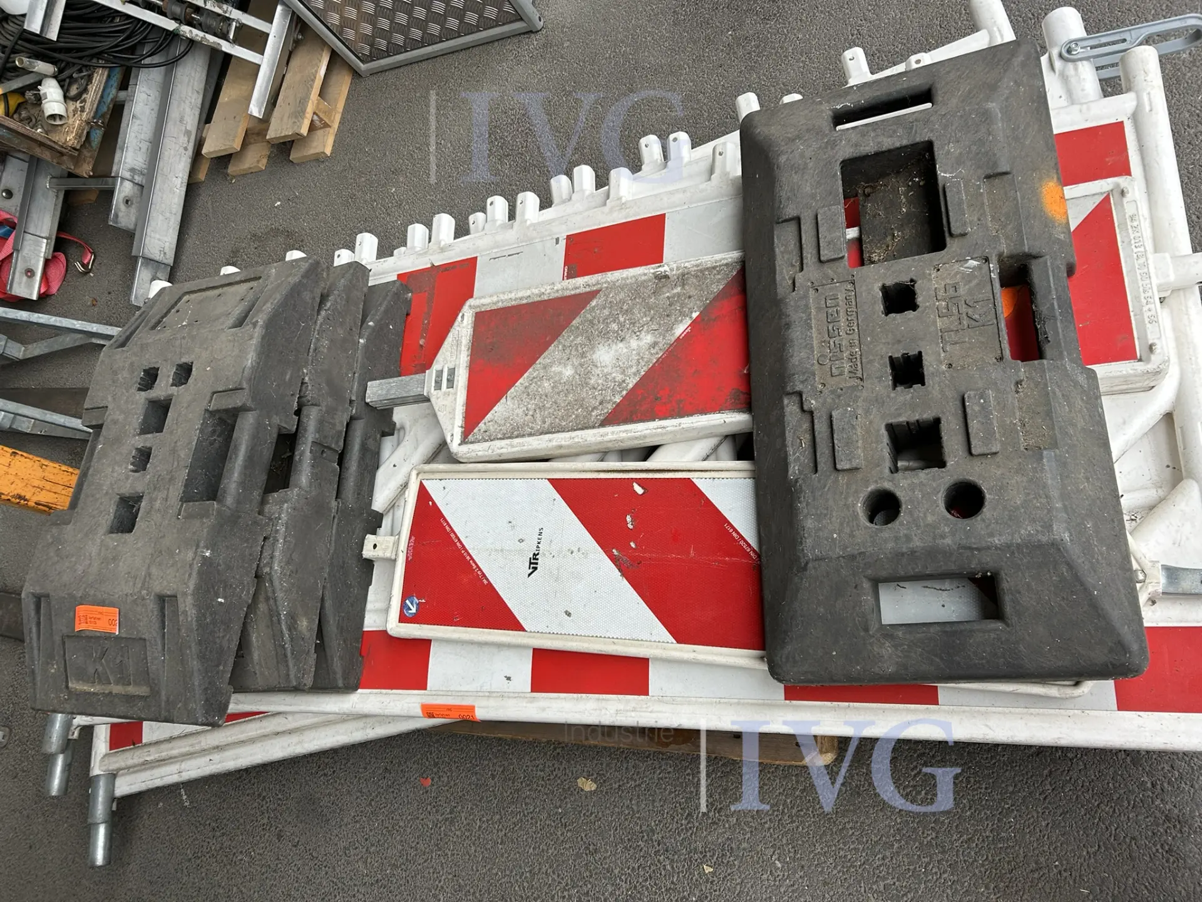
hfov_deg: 67.3
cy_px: 451
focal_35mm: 26
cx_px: 601
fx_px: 903
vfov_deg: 53.1
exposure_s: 1/121
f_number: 1.5
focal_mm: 5.7
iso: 64
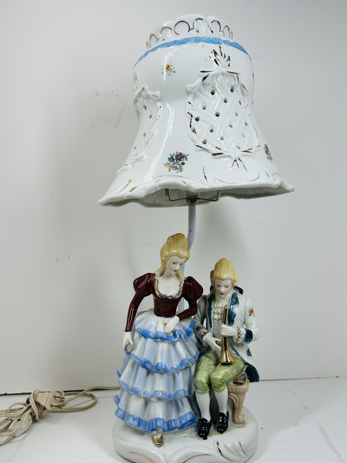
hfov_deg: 49.7
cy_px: 268
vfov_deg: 63.1
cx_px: 168
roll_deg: +0.0
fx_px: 374
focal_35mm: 28
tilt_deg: -8.6
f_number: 1.78
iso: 80
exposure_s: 1/1072
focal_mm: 6.86
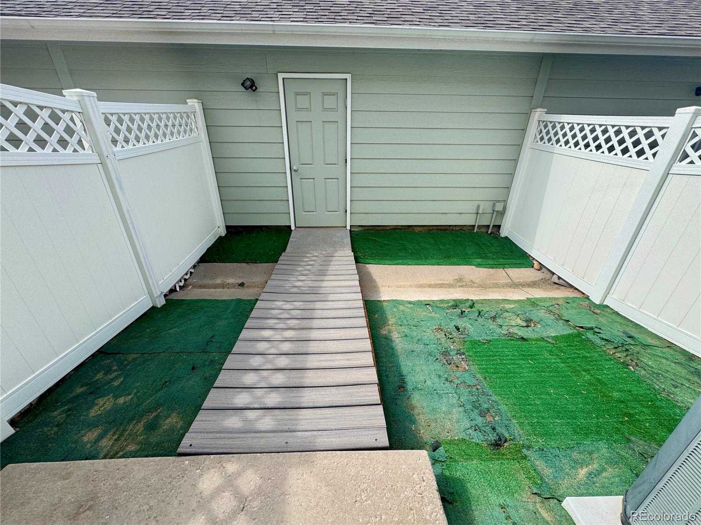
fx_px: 283
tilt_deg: -26.5
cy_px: 262
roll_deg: -0.9
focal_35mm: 14
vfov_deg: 85.6
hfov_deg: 102.1
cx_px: 350
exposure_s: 1/734
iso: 40
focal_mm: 2.22
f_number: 2.2
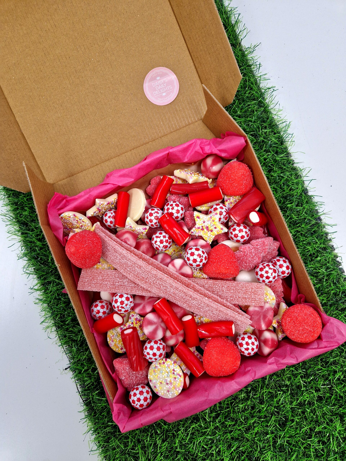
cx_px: 173
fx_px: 307
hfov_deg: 58.9
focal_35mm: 23
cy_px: 230
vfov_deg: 73.9
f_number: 1.8
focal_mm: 5.4
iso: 50
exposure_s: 1/263
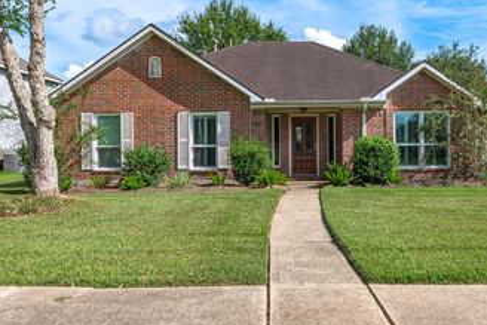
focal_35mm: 32
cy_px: 151
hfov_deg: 58.1
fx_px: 433
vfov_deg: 41.1
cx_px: 298
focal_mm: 21
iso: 125
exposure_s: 1/160
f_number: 13
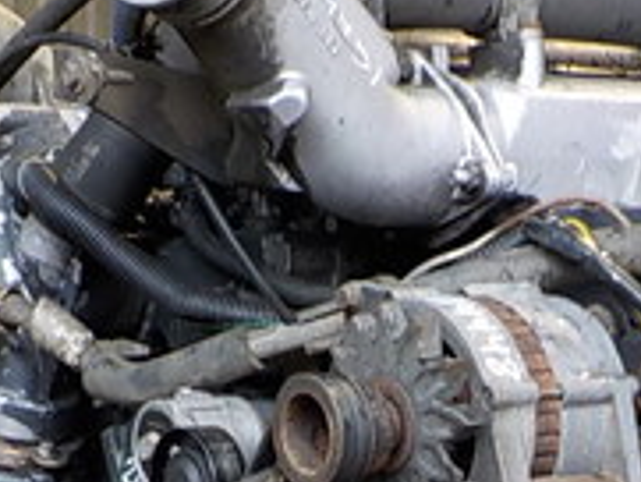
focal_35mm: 106
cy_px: 652
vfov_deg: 13.4
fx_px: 1964
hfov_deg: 18.4
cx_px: 485
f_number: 3.3
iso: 125
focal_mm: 4.1
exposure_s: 1/30
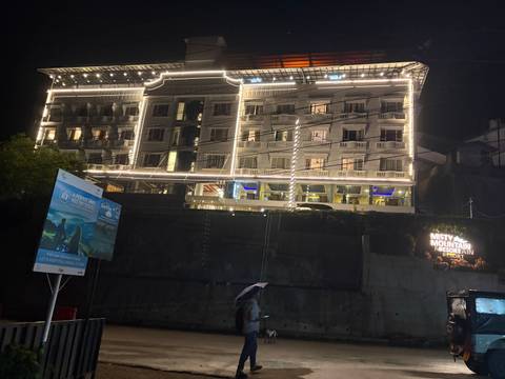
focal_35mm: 26
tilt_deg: +14.1
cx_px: 252
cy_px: 190
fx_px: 379
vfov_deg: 53.1
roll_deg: -5.6
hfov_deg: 67.3
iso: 640
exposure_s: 1/33
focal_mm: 5.96
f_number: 1.6
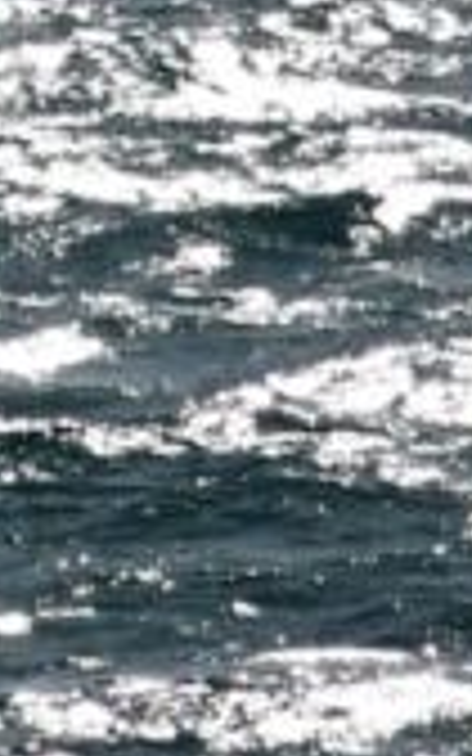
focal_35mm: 460
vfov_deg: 4.5
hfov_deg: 2.9
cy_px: -412
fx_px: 9468
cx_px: 175
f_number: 5
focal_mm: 95
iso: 200
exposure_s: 1/8000
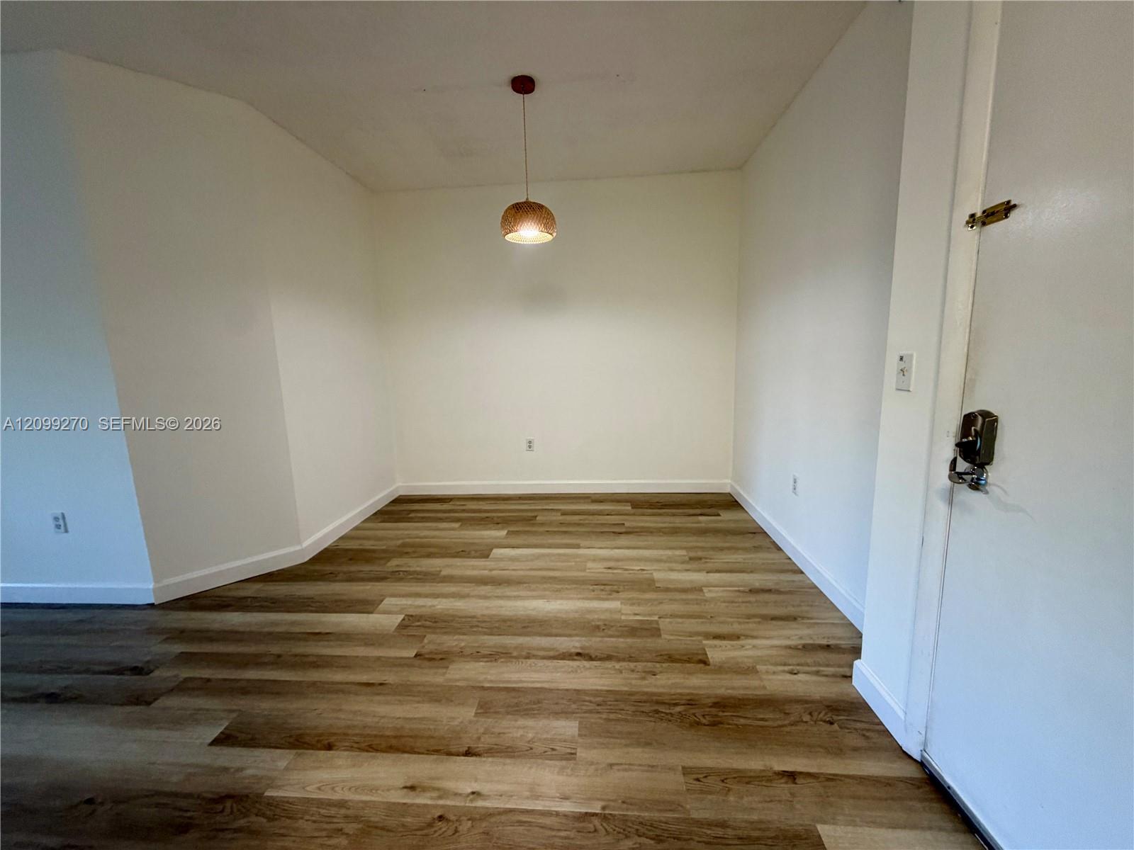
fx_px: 459
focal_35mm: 14
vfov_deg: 85.7
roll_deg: +1.5
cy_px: 425
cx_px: 567
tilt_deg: -8.0
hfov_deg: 102.1
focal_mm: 2.22
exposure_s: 1/60
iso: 200
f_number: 2.2
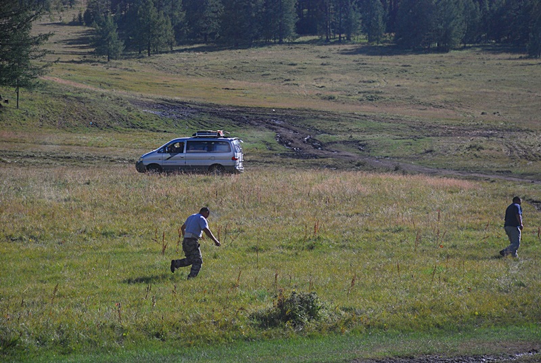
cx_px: 270
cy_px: 182
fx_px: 1919
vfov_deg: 10.8
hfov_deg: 16.0
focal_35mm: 128
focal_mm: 85
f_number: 5.6
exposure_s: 1/1600
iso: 400
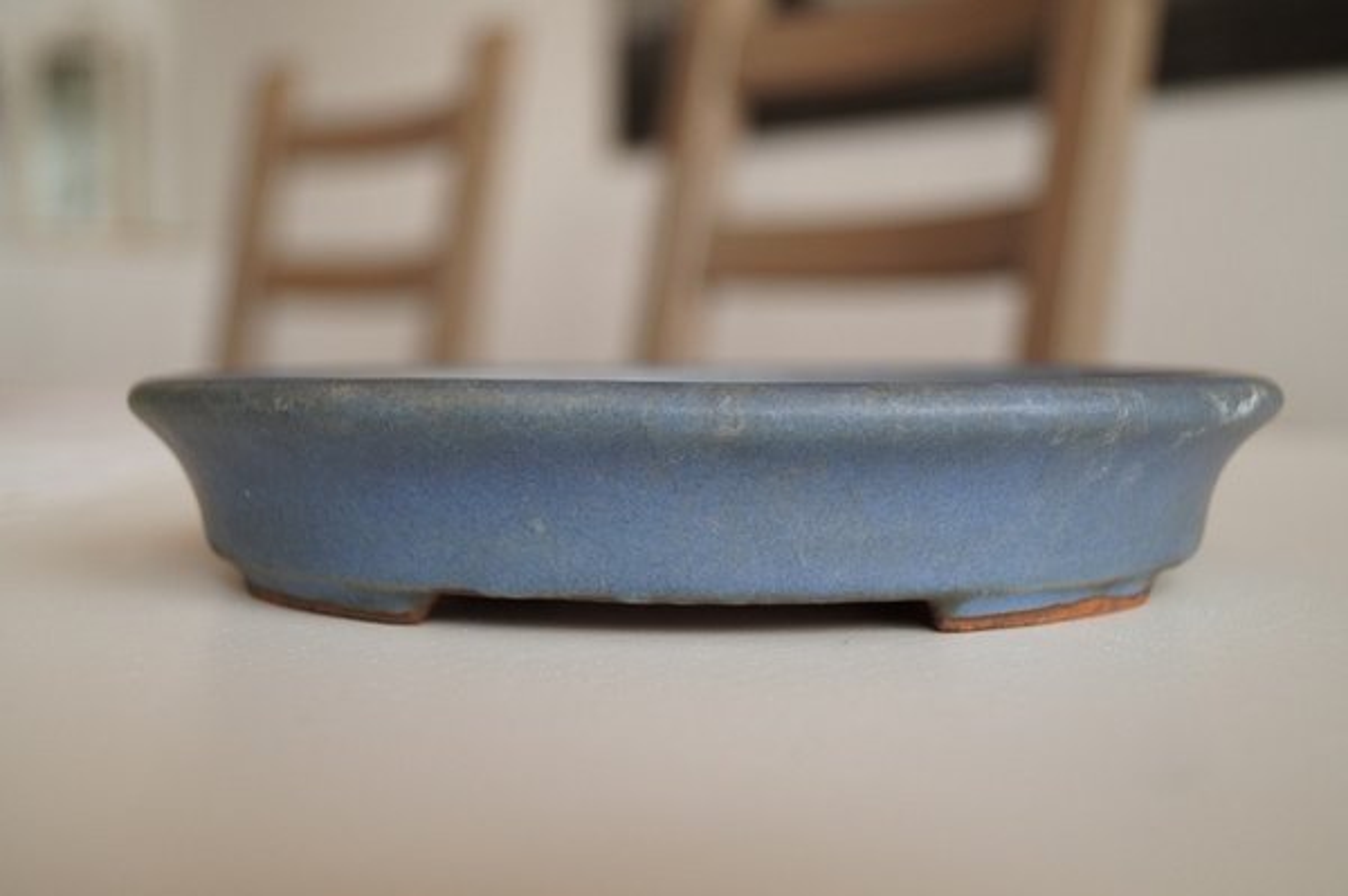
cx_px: 674
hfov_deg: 46.4
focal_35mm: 42
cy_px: 448
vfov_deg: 31.8
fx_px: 1571
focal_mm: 28
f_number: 4.5
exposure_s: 1/60
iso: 400
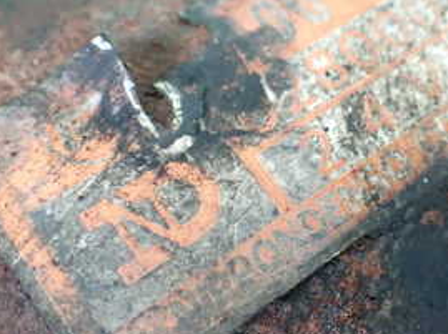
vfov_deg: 21.7
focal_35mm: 67
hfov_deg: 28.6
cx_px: 333
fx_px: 866
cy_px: 93
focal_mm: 5.4
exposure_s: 1/100
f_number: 2.3
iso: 800
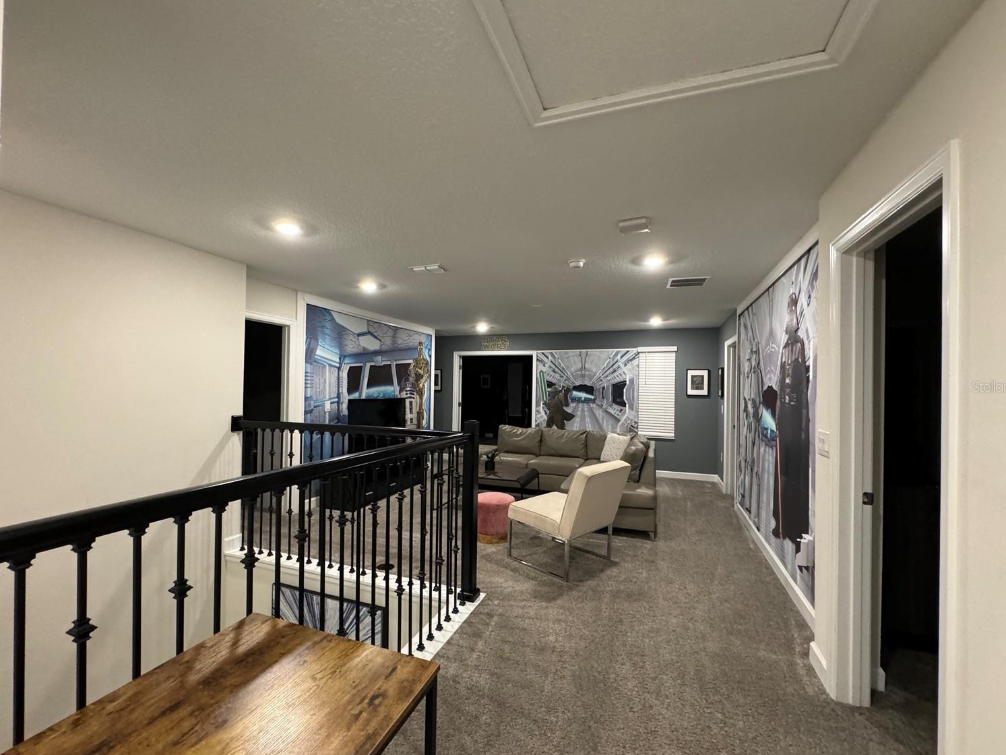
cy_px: 386
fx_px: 436
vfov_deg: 81.7
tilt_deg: +0.0
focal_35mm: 15
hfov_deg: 98.2
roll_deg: -0.3
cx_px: 497
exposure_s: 1/60
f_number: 2.2
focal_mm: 2.22
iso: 500
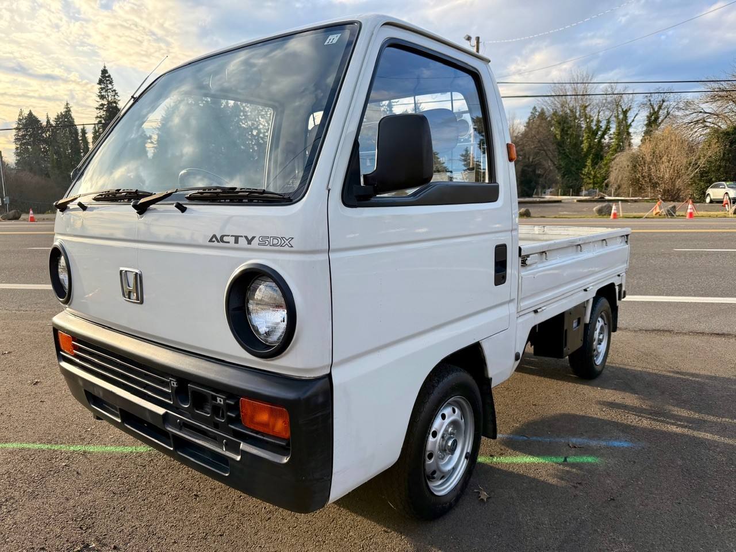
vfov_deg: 56.8
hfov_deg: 71.6
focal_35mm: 24
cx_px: 368
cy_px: 276
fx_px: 510
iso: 100
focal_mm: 6.76
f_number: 1.78
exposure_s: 1/1653
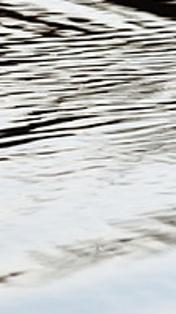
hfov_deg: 1.6
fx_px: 6435
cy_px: 53
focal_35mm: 776
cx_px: -6
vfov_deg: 2.8
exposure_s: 1/25
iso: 200
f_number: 11
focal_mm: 170
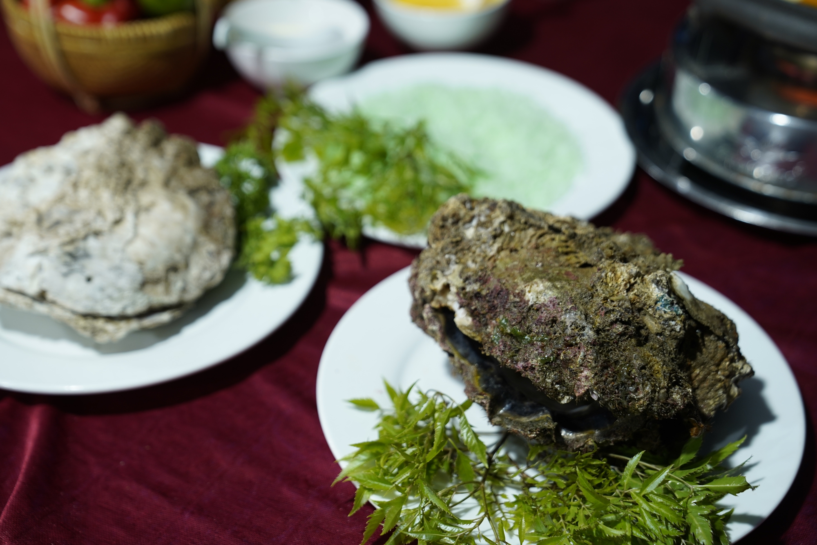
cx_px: 408
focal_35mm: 52
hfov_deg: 38.2
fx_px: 1180
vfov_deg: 26.0
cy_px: 272
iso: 320
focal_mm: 52
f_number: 3.2
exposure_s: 1/13
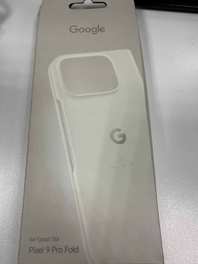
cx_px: 99
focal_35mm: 24
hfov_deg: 56.8
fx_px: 183
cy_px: 132
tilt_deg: -71.5
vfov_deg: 71.6
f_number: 2.2
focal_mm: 2.22
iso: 40
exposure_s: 1/127
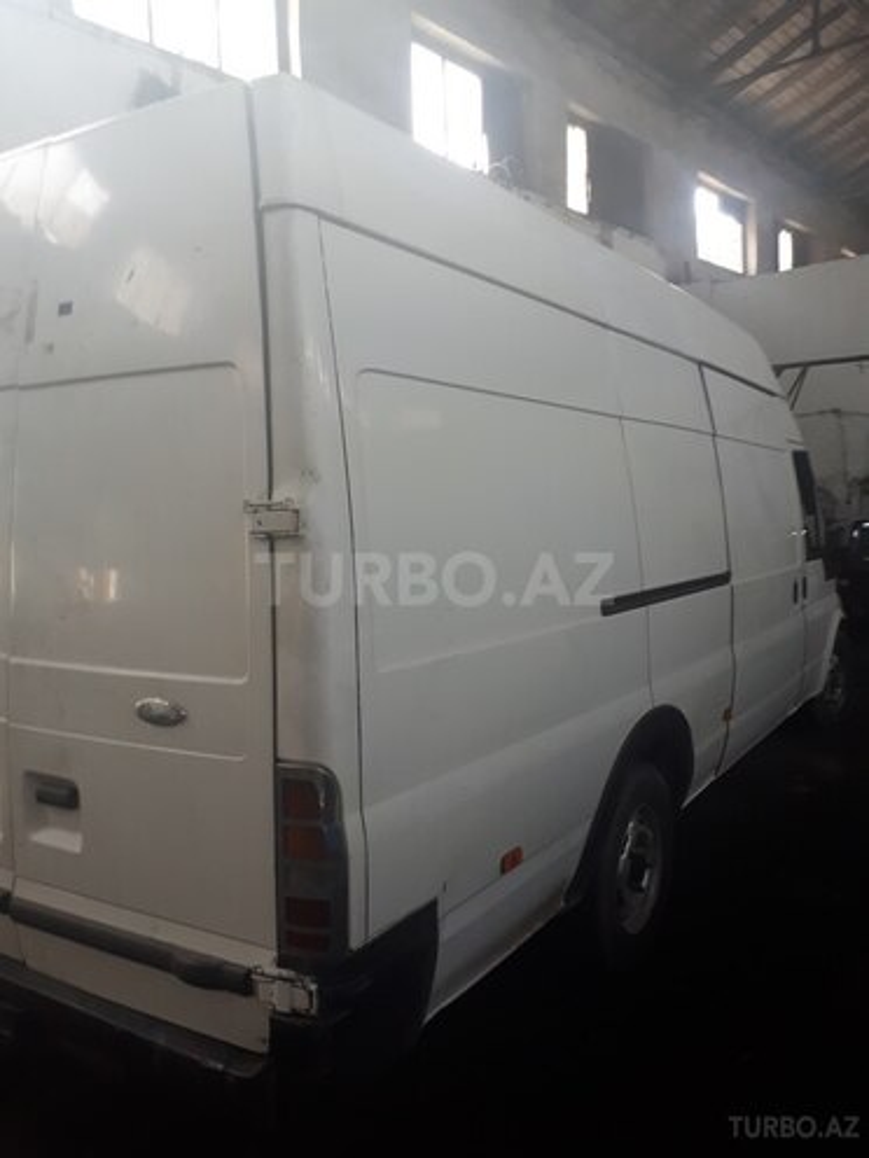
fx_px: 904
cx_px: 434
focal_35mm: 27
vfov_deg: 65.3
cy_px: 579
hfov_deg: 51.4
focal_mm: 3.6
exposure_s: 1/33
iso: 80
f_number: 1.9
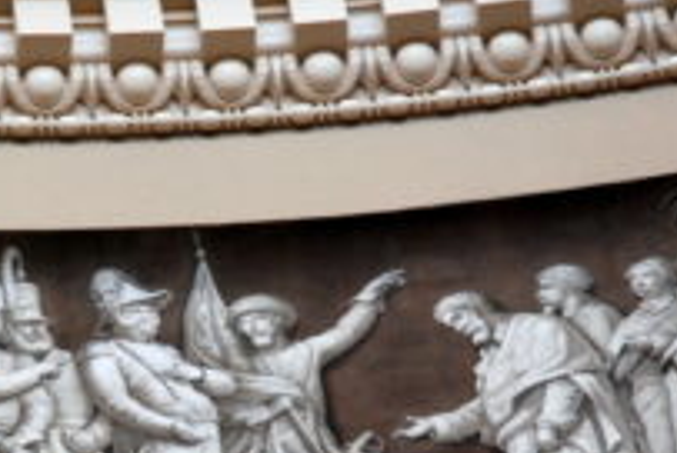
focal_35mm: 258
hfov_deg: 8.0
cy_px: 341
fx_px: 4859
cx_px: 93
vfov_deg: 5.3
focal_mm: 70
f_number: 4.5
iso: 800
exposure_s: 1/60
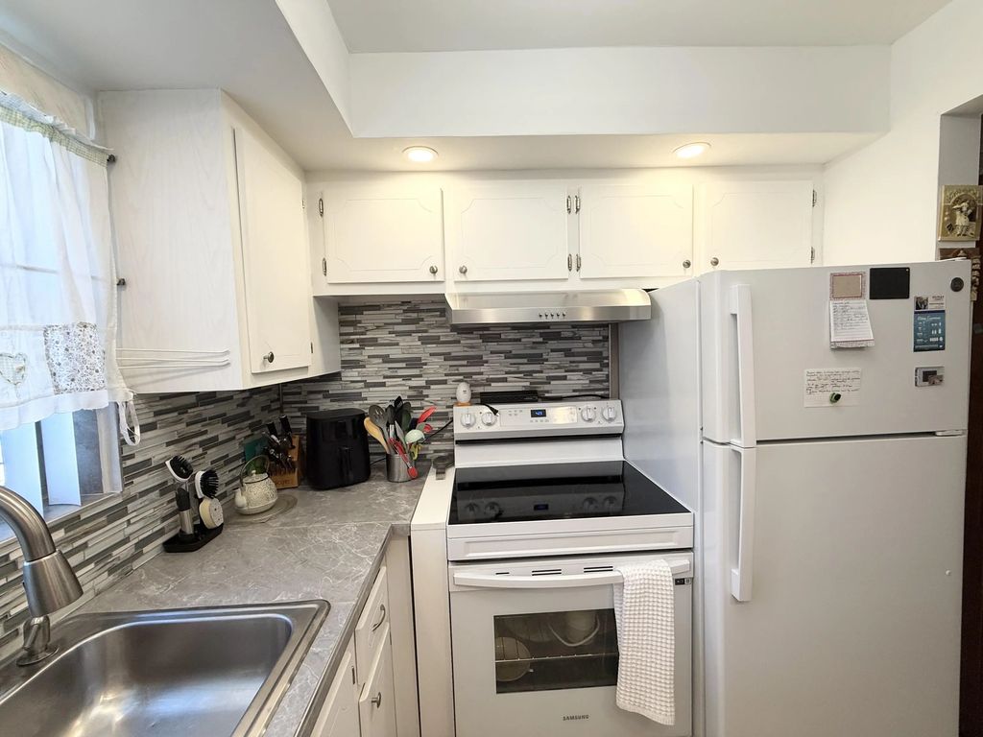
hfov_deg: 102.1
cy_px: 368
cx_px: 492
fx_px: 398
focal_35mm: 14
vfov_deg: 85.7
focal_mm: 2.22
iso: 80
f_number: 2.2
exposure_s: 1/120
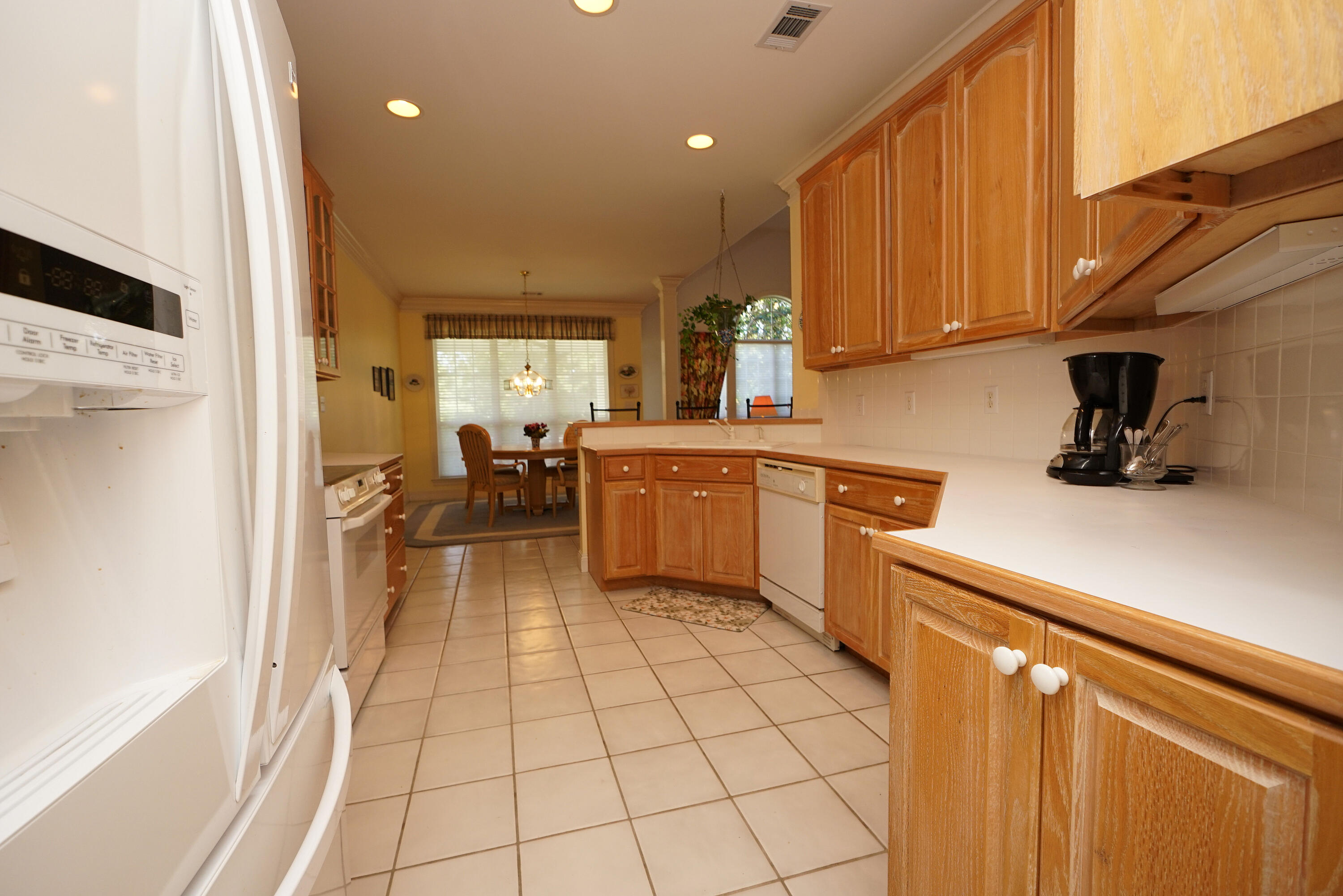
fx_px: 560
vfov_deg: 77.3
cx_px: 672
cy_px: 448
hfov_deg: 100.4
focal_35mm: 15
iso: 250
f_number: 4
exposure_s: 1/60
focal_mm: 10
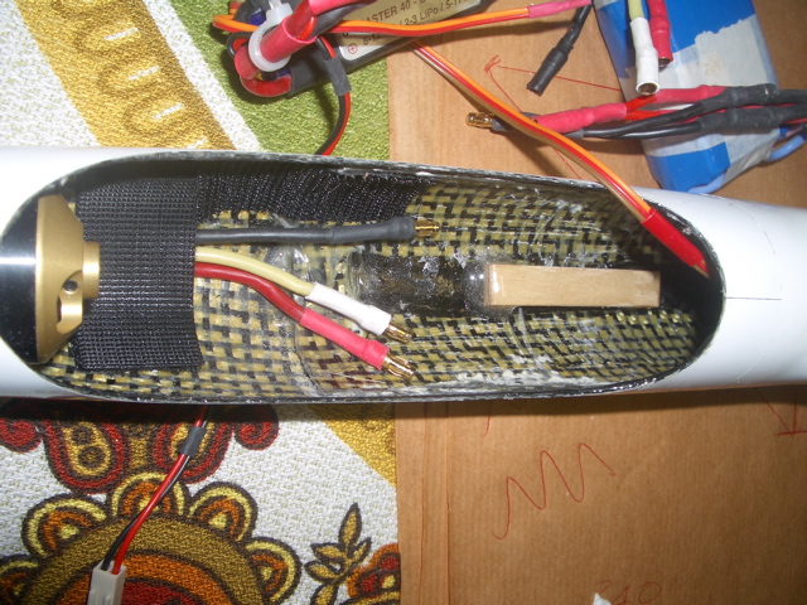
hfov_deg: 52.6
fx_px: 816
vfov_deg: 40.7
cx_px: 404
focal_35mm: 35
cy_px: 302
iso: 50
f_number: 4.3
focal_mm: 5.8
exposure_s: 1/60
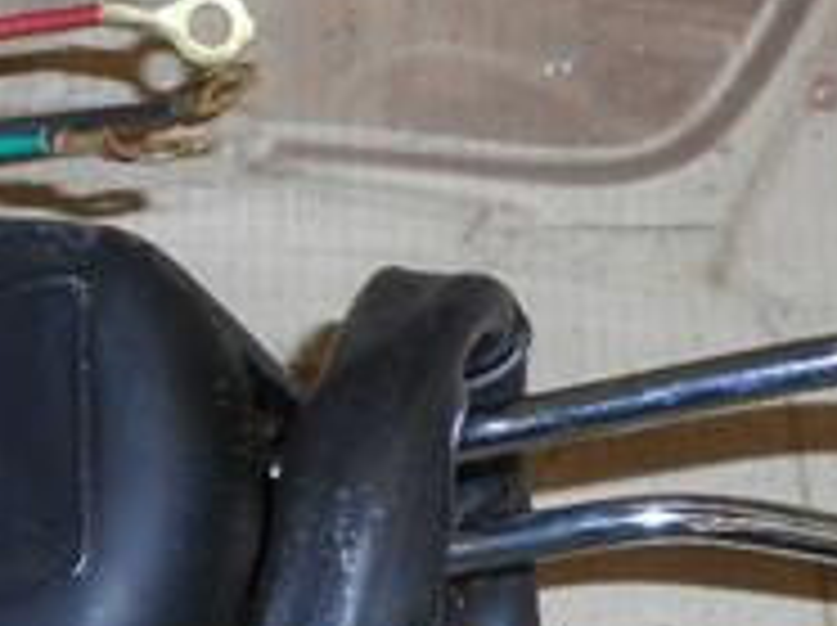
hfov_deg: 17.6
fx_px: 2705
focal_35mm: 112
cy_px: 748
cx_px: 464
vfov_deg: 12.9
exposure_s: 1/25
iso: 80
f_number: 3.5
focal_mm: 4.6
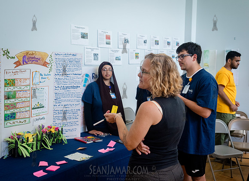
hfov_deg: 50.5
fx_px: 263
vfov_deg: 37.9
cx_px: 114
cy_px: 90
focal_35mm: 37
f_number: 4
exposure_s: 1/500
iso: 4000
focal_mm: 35
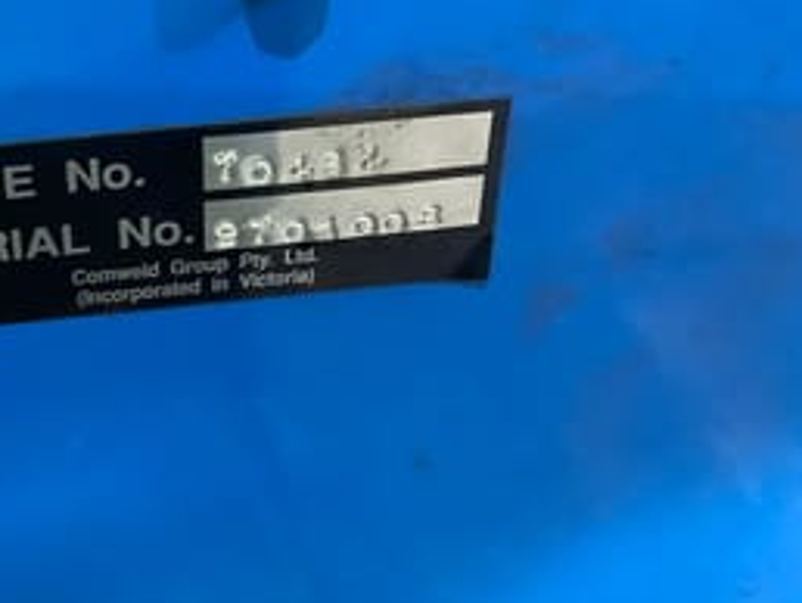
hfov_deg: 31.2
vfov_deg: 24.4
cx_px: 146
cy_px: 210
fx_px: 1391
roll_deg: +0.5
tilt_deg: -34.1
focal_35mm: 60
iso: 400
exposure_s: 1/25
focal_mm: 3.3
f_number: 2.4
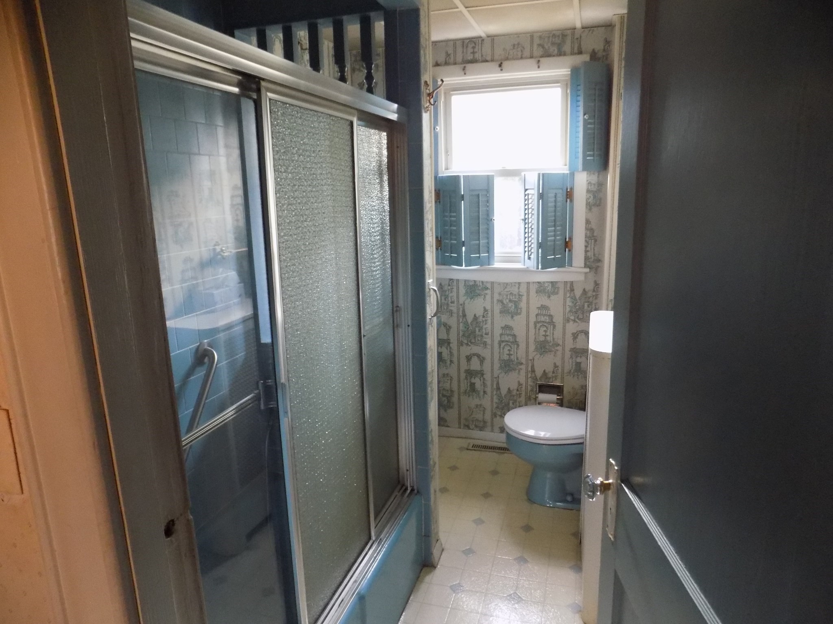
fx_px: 553
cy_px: 312
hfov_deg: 73.9
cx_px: 416
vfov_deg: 58.9
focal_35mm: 23
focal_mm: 4
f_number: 3.1
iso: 400
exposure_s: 1/10
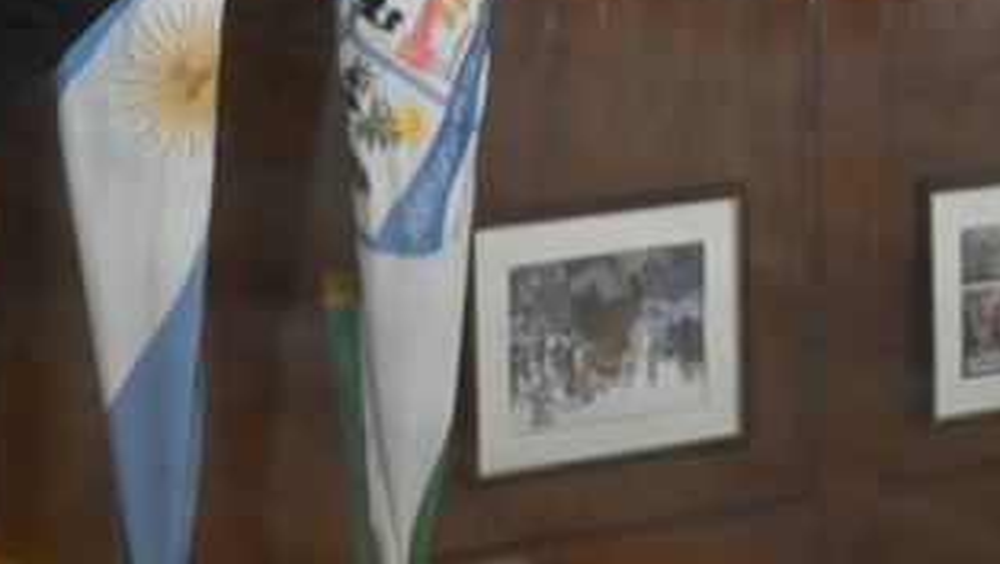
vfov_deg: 10.0
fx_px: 3131
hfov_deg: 18.1
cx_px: 571
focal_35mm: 118
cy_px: -220
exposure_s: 1/320
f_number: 3.2
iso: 800
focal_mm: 44
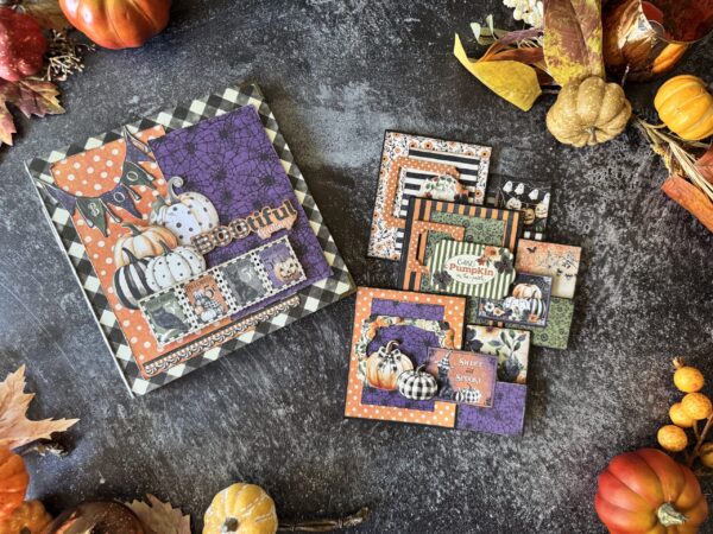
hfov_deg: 71.6
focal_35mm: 24
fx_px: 494
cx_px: 356
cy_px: 267
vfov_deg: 56.8
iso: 800
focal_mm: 6.76
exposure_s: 1/44
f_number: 1.78
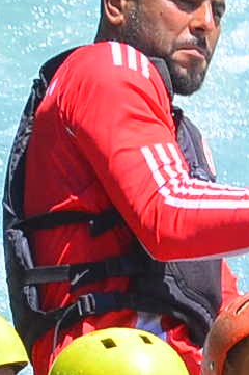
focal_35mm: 2455
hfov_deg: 0.6
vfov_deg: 0.8
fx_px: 25518
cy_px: 594
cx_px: 411
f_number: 13
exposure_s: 1/800
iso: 800
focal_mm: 240
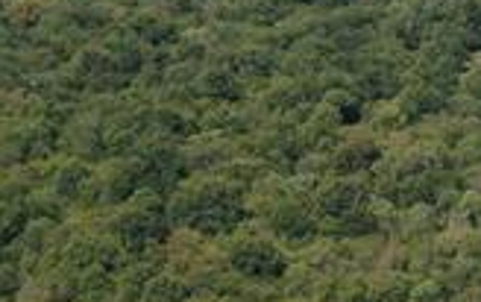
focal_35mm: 178
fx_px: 2337
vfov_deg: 7.2
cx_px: 840
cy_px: 537
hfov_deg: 11.0
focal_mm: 10.26
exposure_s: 1/500
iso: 100
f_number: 6.3
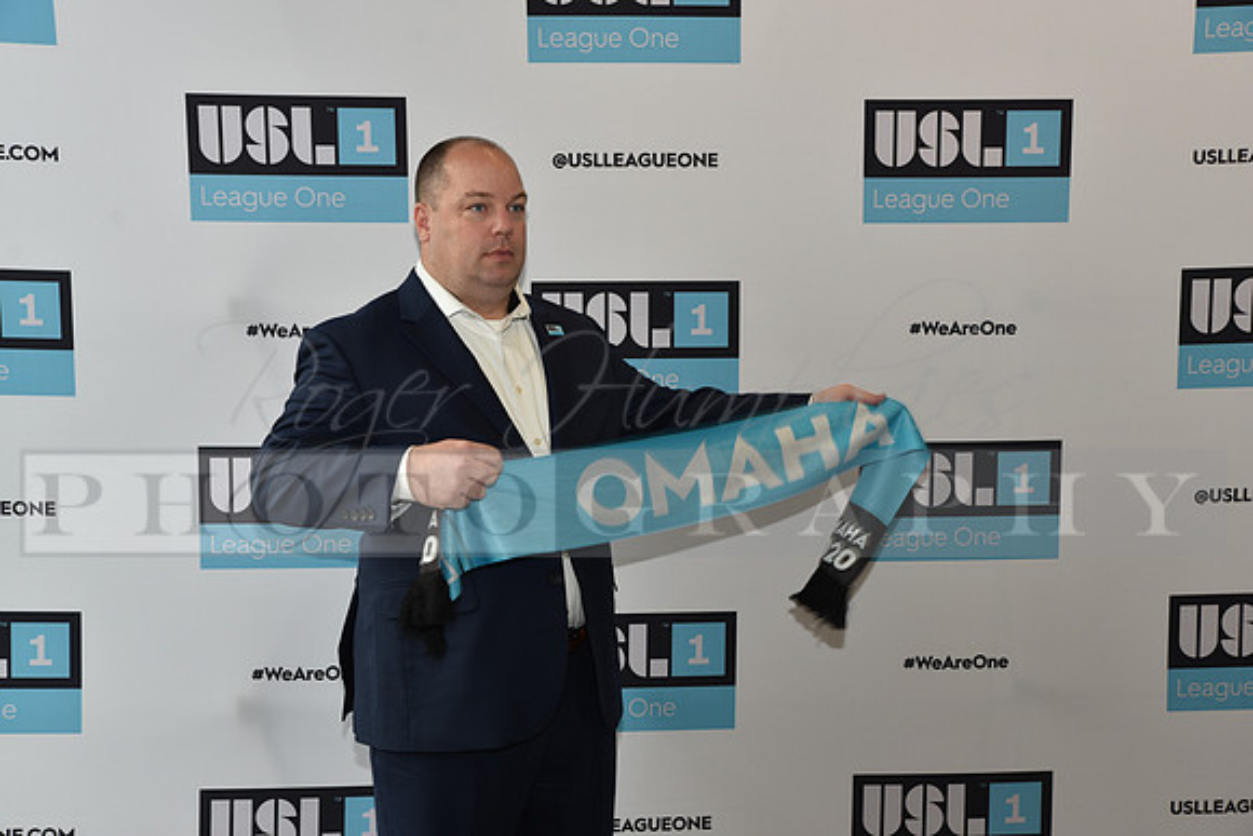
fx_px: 1741
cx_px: 626
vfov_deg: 27.0
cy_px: 418
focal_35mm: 50
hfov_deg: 39.6
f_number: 5.6
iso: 400
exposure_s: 1/60
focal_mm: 50
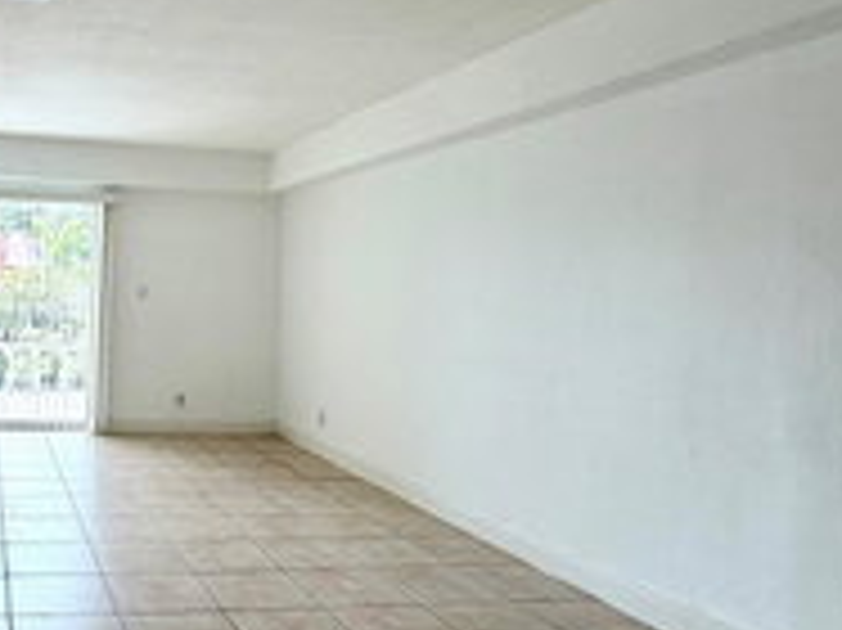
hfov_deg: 51.0
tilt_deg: +2.2
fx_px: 778
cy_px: 256
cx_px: 101
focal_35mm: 32
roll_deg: -2.1
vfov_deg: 43.9
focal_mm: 2.22
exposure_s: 1/120
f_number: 2.2
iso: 64
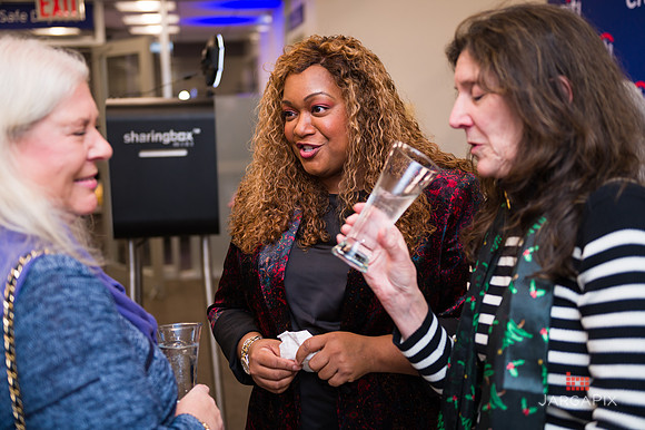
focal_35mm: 48
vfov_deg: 28.0
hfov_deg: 41.1
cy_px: 215
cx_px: 322
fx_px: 859
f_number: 3.2
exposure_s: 1/200
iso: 400
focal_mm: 48
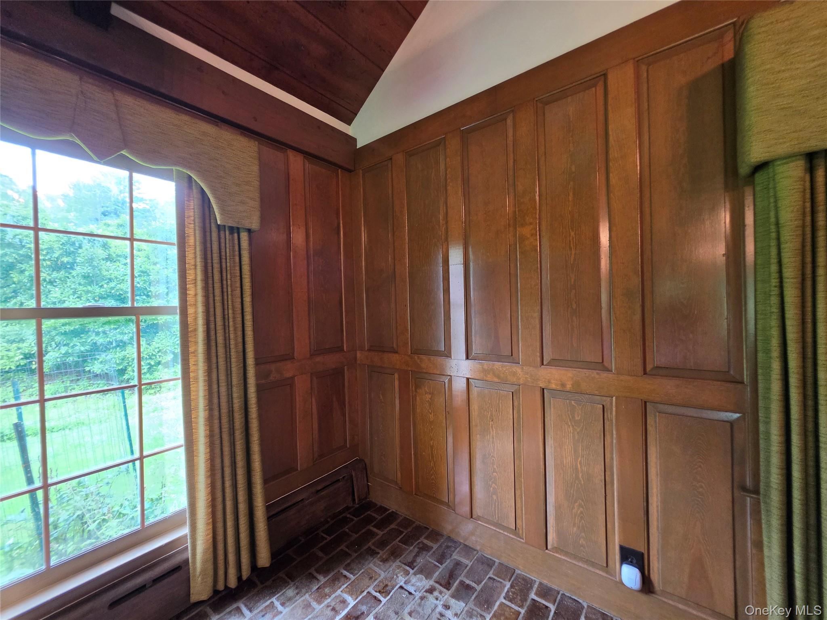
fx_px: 311
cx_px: 414
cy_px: 310
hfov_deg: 106.2
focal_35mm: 13
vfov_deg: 89.9
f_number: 1.9
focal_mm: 2.2
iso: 250
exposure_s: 1/60
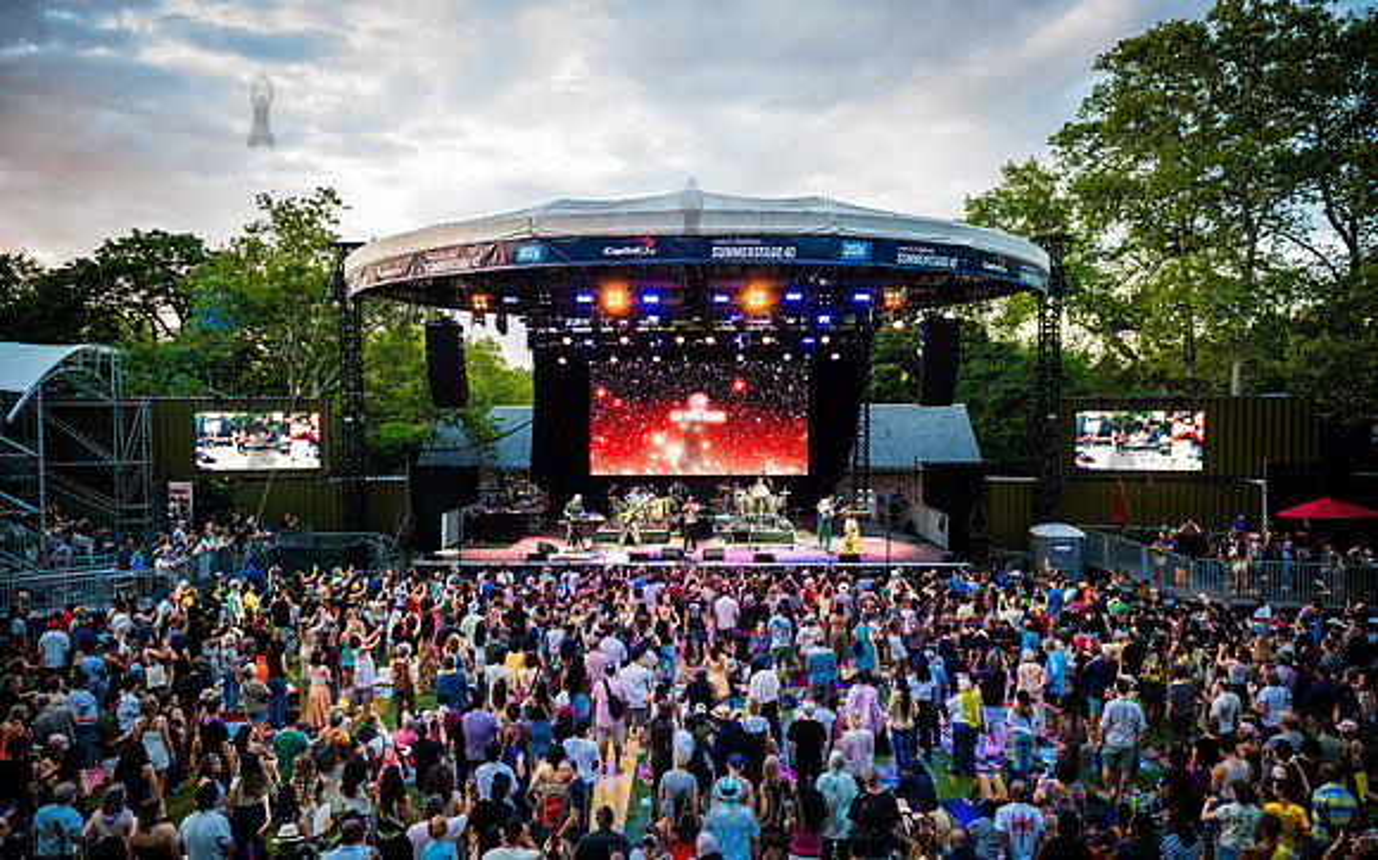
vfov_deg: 50.0
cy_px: 459
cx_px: 689
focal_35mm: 25
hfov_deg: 73.6
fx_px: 921
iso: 1250
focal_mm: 24
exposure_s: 1/200
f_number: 3.2
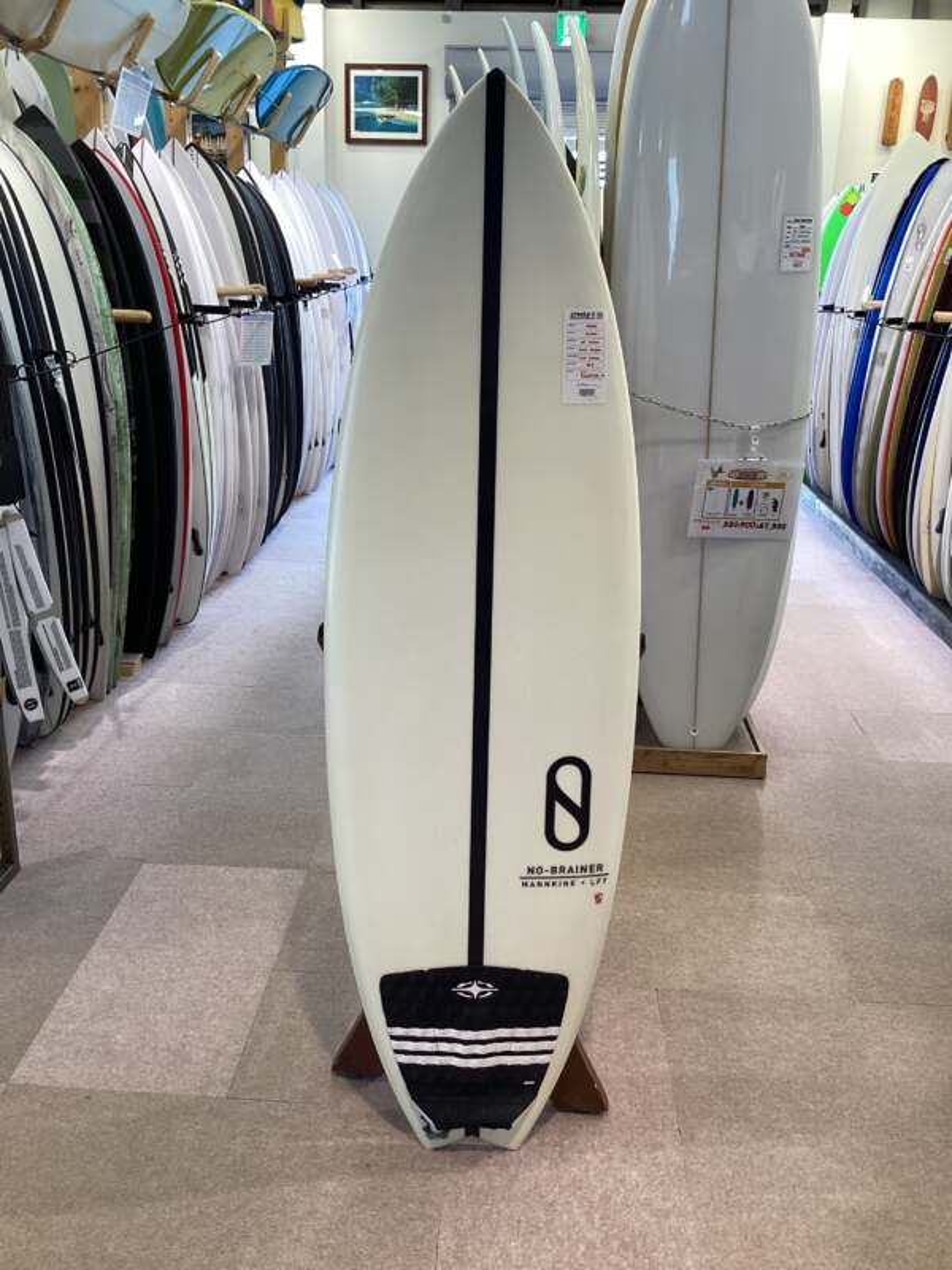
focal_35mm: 31
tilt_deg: -20.6
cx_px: 476
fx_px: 1137
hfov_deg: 45.4
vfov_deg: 58.4
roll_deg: -0.8
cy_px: 635
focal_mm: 3.3
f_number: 2.4
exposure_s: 1/50
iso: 50
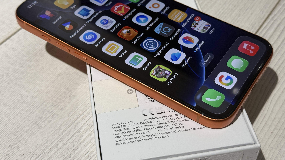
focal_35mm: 53
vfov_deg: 22.6
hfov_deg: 39.2
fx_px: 401
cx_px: 142
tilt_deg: -45.2
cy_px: 61
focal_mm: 6.76
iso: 64
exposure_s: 1/100
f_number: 1.78
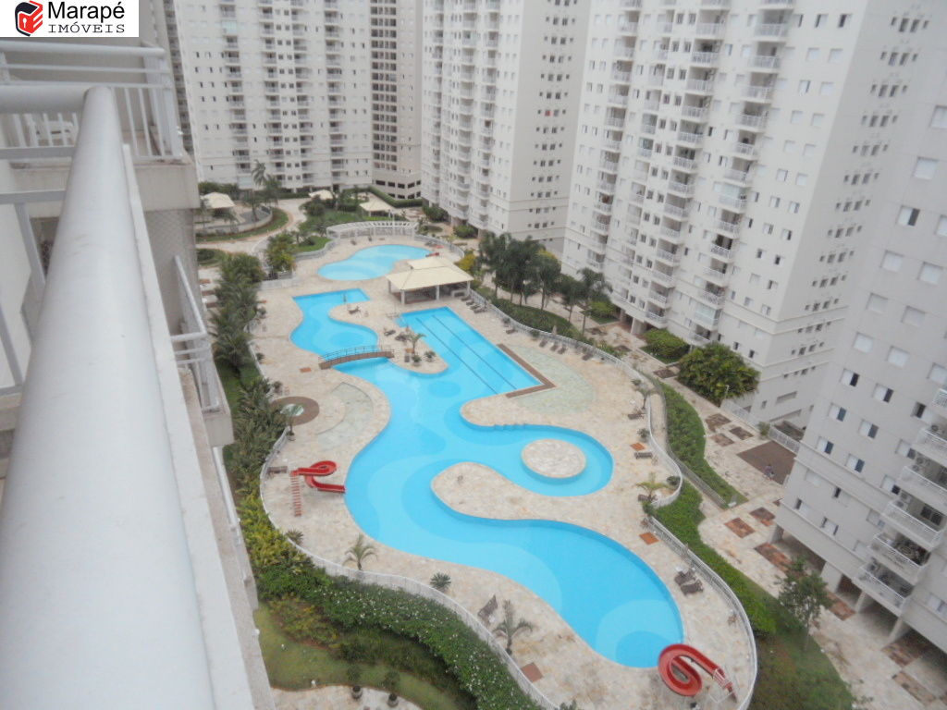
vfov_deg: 63.4
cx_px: 474
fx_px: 575
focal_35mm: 21
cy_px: 355
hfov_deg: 79.0
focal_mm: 3.6
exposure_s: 1/350
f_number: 3.4
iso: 80
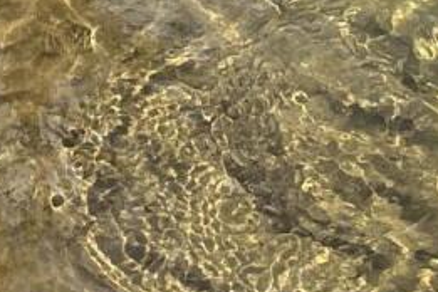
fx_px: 2518
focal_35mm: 207
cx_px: 913
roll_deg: +1.2
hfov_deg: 9.2
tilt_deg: -10.5
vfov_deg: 5.6
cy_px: -958
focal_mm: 5.7
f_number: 1.5
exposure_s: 1/2571
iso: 50
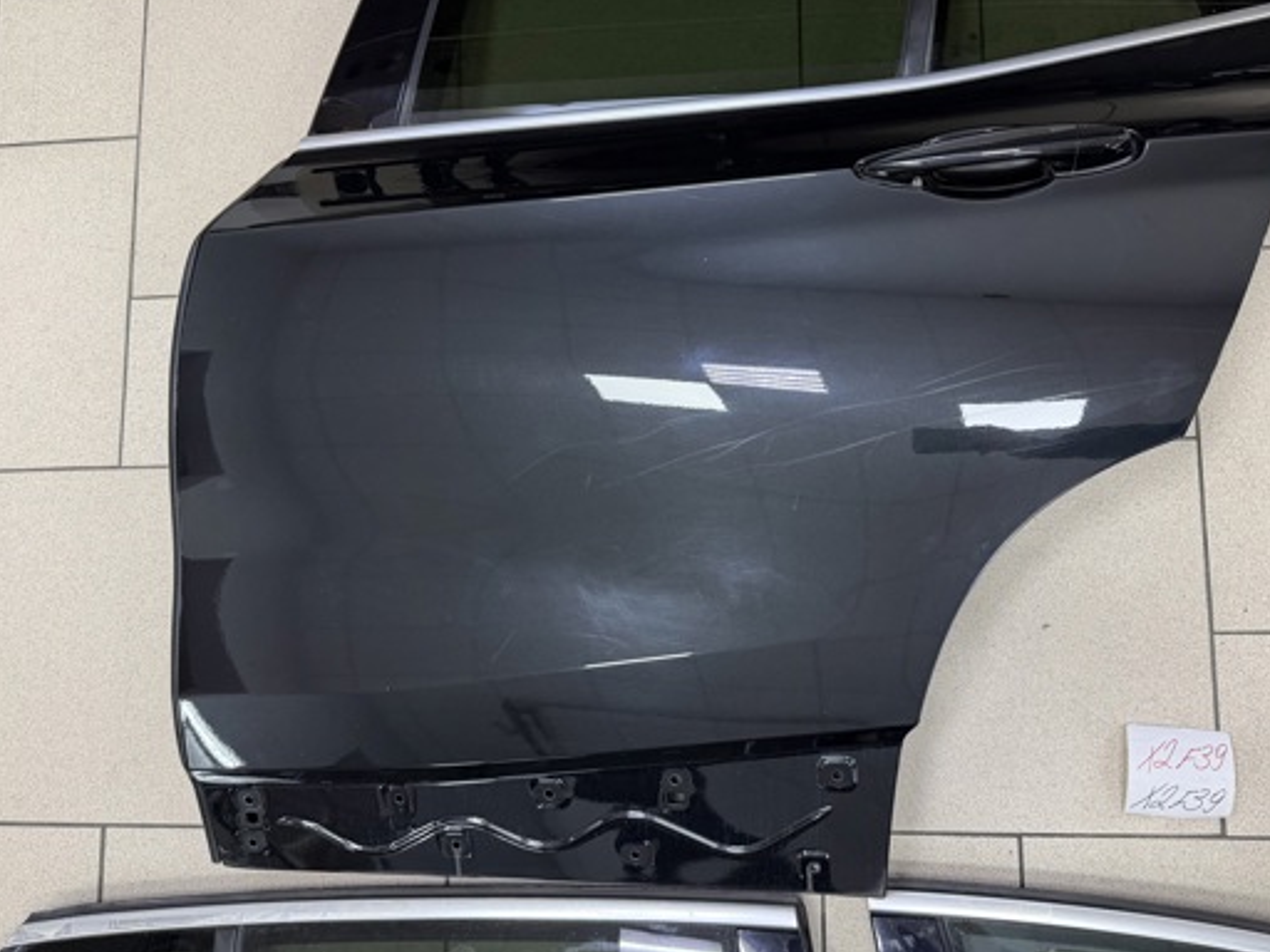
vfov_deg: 46.7
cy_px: 416
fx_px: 1101
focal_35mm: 30
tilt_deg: -79.4
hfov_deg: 59.6
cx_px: 737
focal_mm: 6.76
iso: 250
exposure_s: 1/50
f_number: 1.78
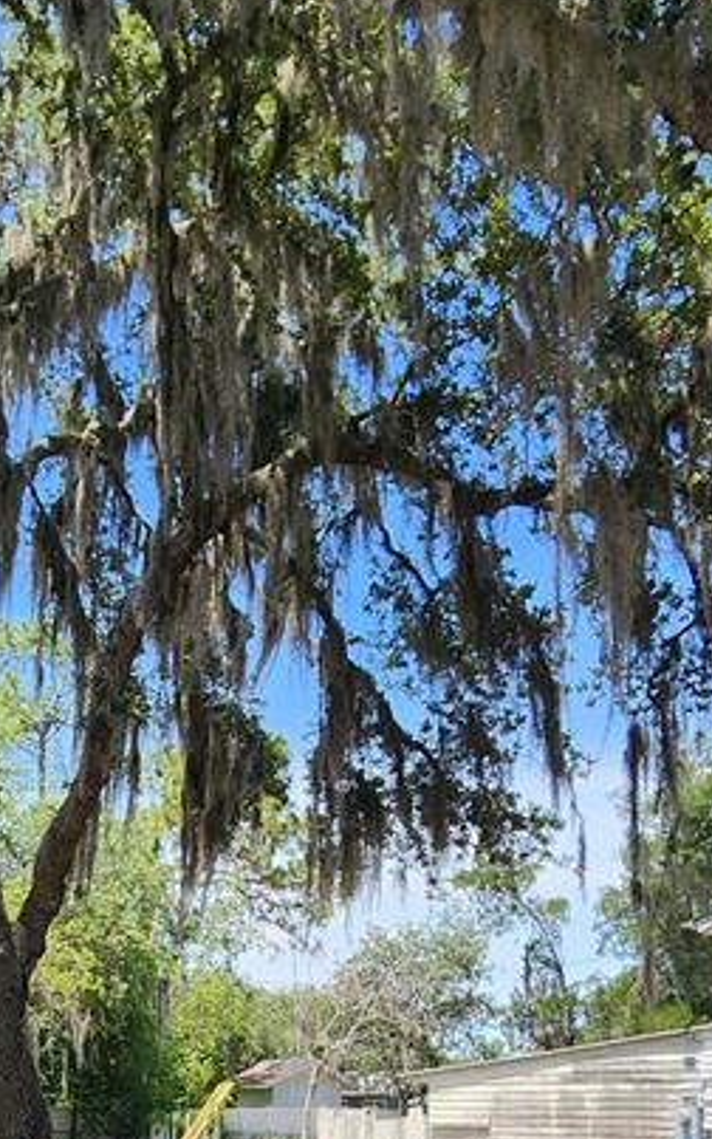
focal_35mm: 35
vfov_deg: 49.9
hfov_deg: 35.2
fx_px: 1086
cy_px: 1001
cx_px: 153
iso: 50
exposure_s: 1/850
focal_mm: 2.2
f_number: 2.2
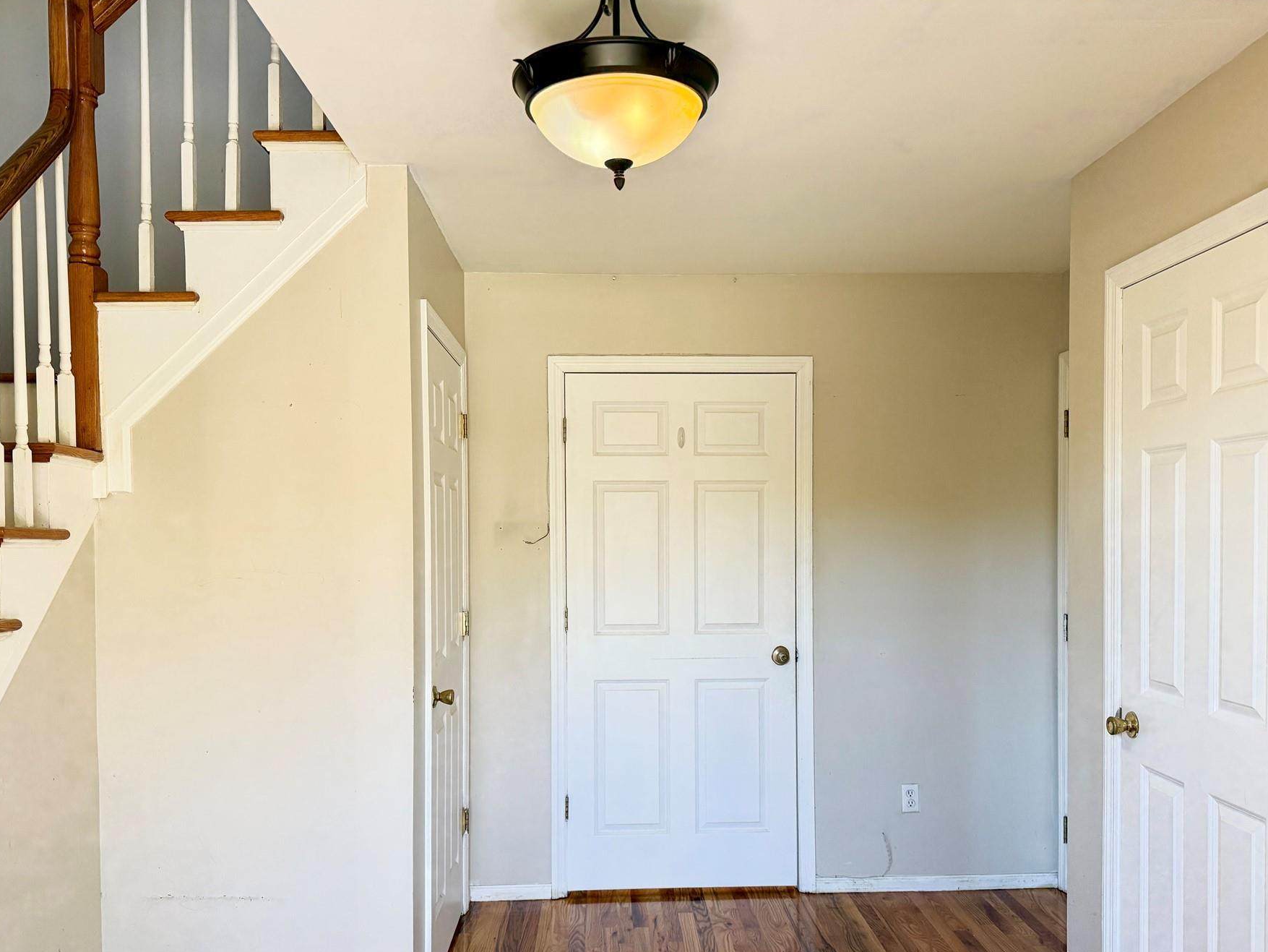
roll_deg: +0.4
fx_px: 1026
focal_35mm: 28
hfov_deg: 63.4
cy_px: 549
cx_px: 655
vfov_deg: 49.6
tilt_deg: -0.7
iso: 200
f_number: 1.78
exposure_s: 1/240
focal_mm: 6.76
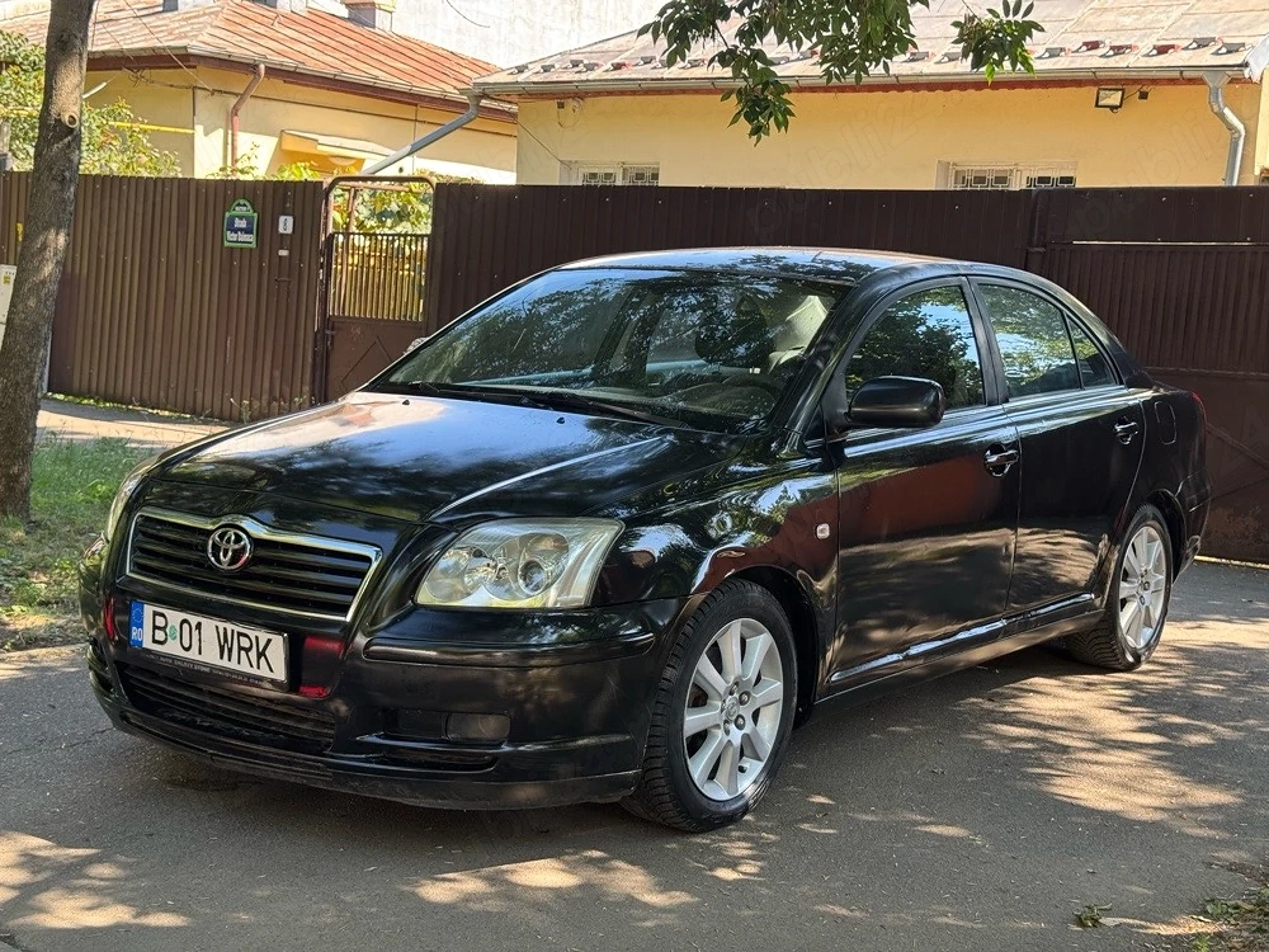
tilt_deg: -5.8
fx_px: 1760
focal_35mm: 48
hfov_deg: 39.7
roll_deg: -2.5
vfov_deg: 30.3
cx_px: 634
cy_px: 476
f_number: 1.78
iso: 64
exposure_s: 1/293
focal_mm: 6.76
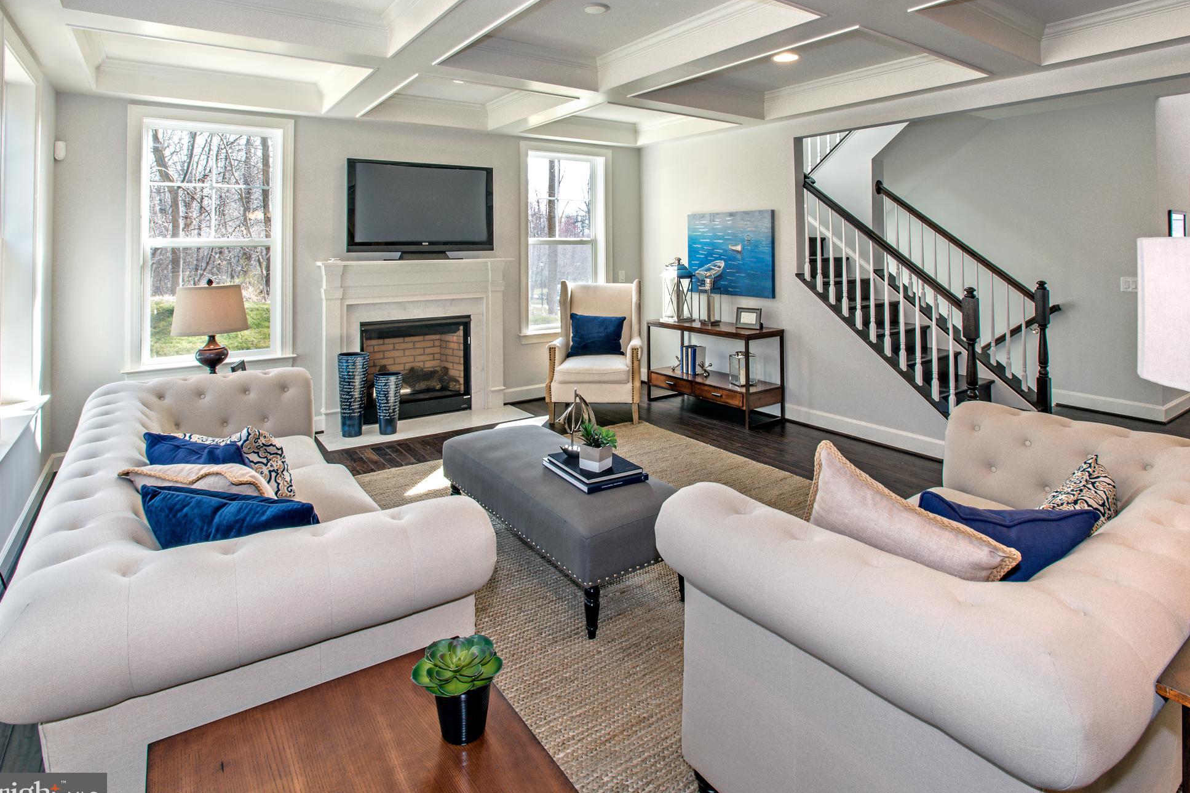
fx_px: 595
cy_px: 397
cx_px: 600
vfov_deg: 67.4
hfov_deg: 90.0
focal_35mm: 18
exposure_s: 1/3
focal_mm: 17
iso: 80
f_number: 18
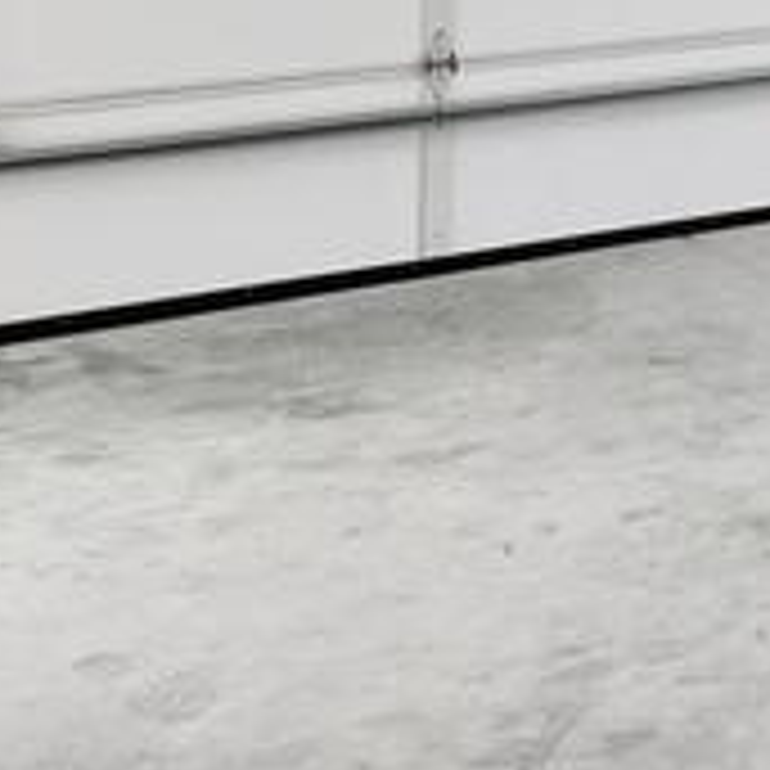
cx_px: 1333
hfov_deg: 17.0
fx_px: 2164
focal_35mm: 86
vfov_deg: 18.4
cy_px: -302
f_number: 4
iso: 320
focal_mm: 12
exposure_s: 1/160
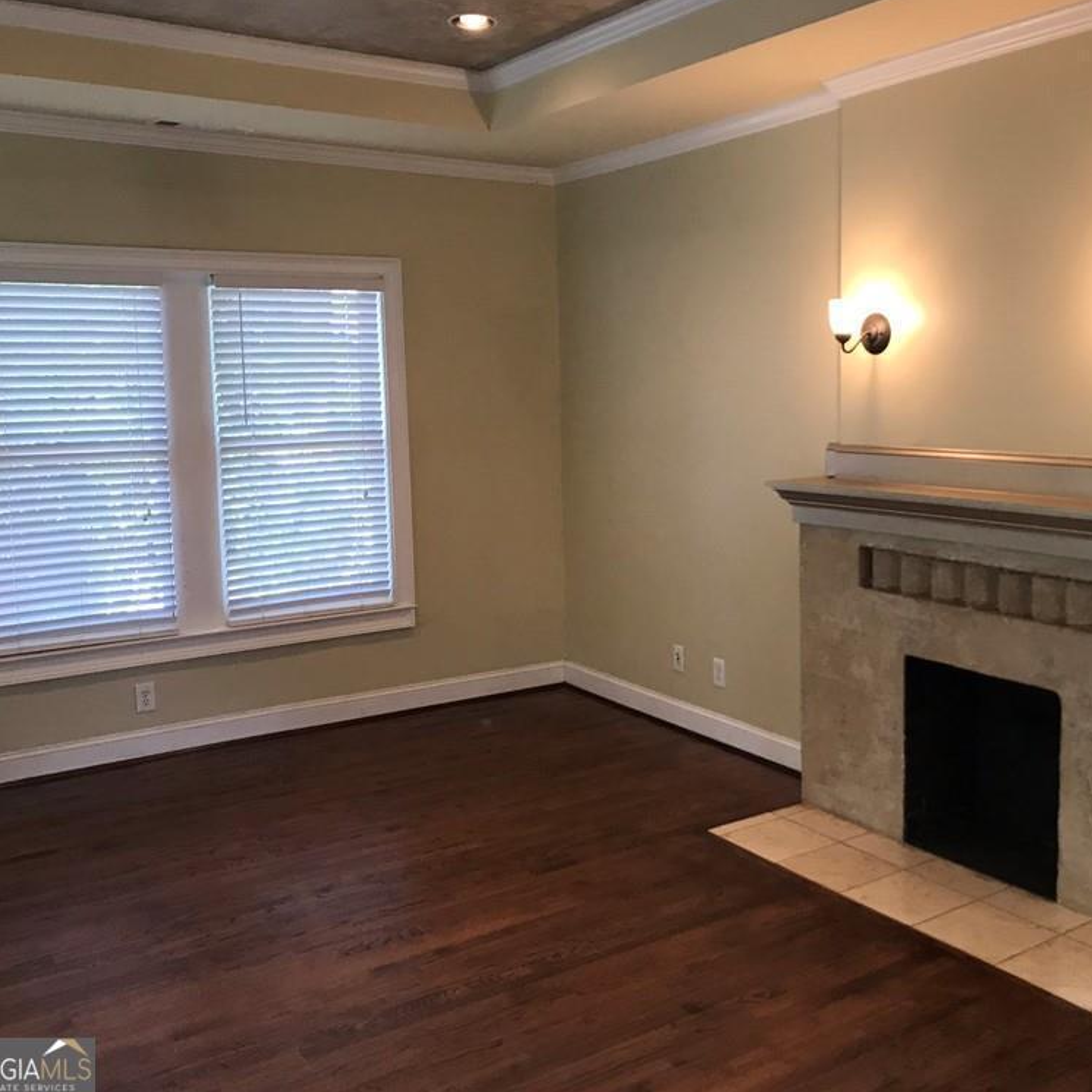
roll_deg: +0.6
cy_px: 531
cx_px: 679
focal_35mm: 34
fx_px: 1213
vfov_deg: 48.4
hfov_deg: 48.0
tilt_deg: -6.7
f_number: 1.8
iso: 32
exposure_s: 1/30
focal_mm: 3.99
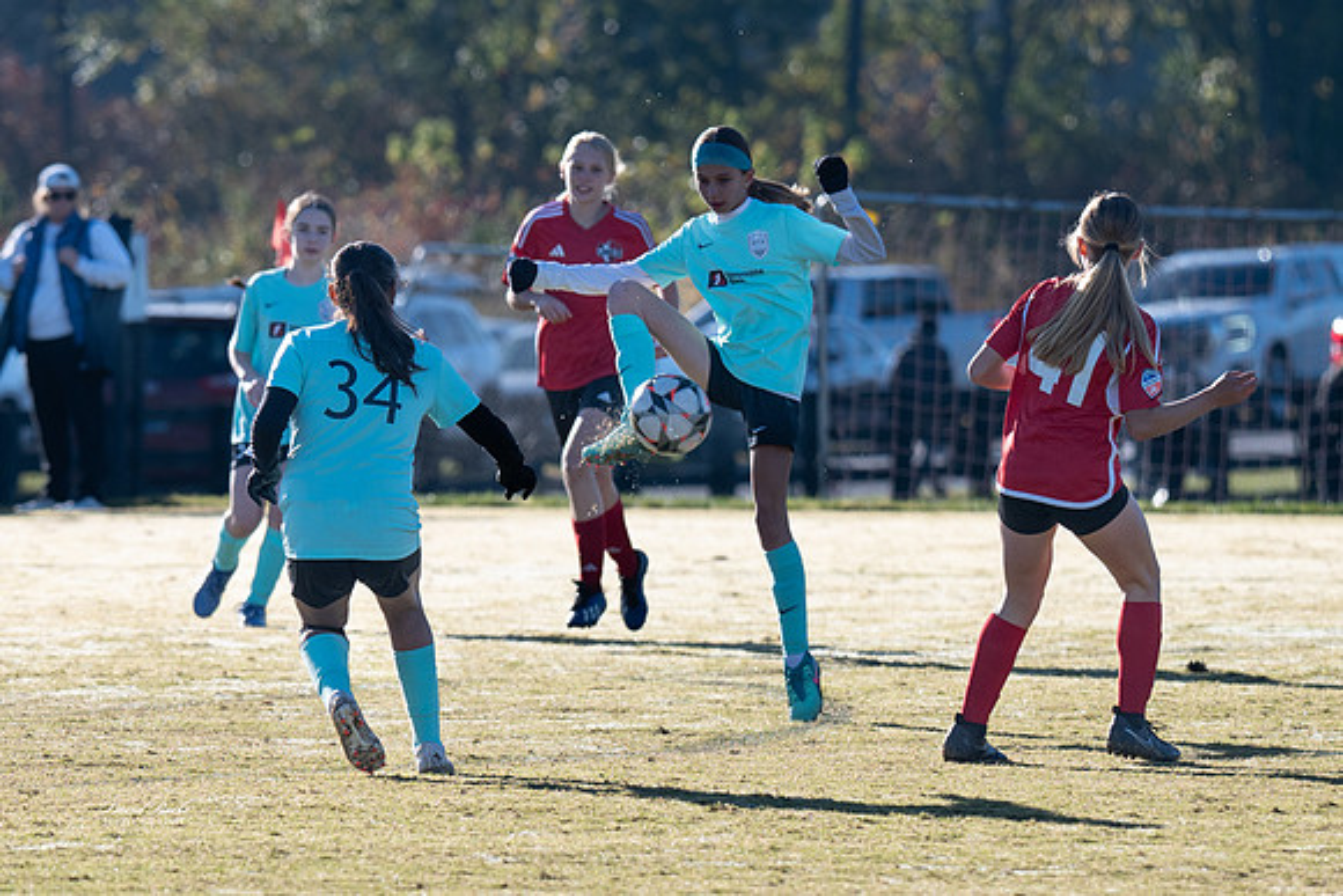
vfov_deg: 3.0
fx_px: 17190
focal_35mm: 461
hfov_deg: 4.5
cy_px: 522
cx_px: 522
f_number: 5.6
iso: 320
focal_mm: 280
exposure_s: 1/1000
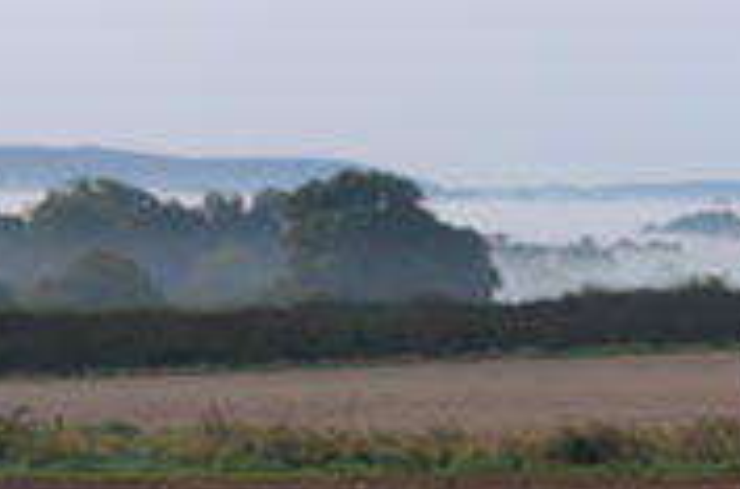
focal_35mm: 230
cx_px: 1179
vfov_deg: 5.9
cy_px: 401
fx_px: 4715
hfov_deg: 8.7
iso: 2500
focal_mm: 70
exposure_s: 1/400
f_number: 4
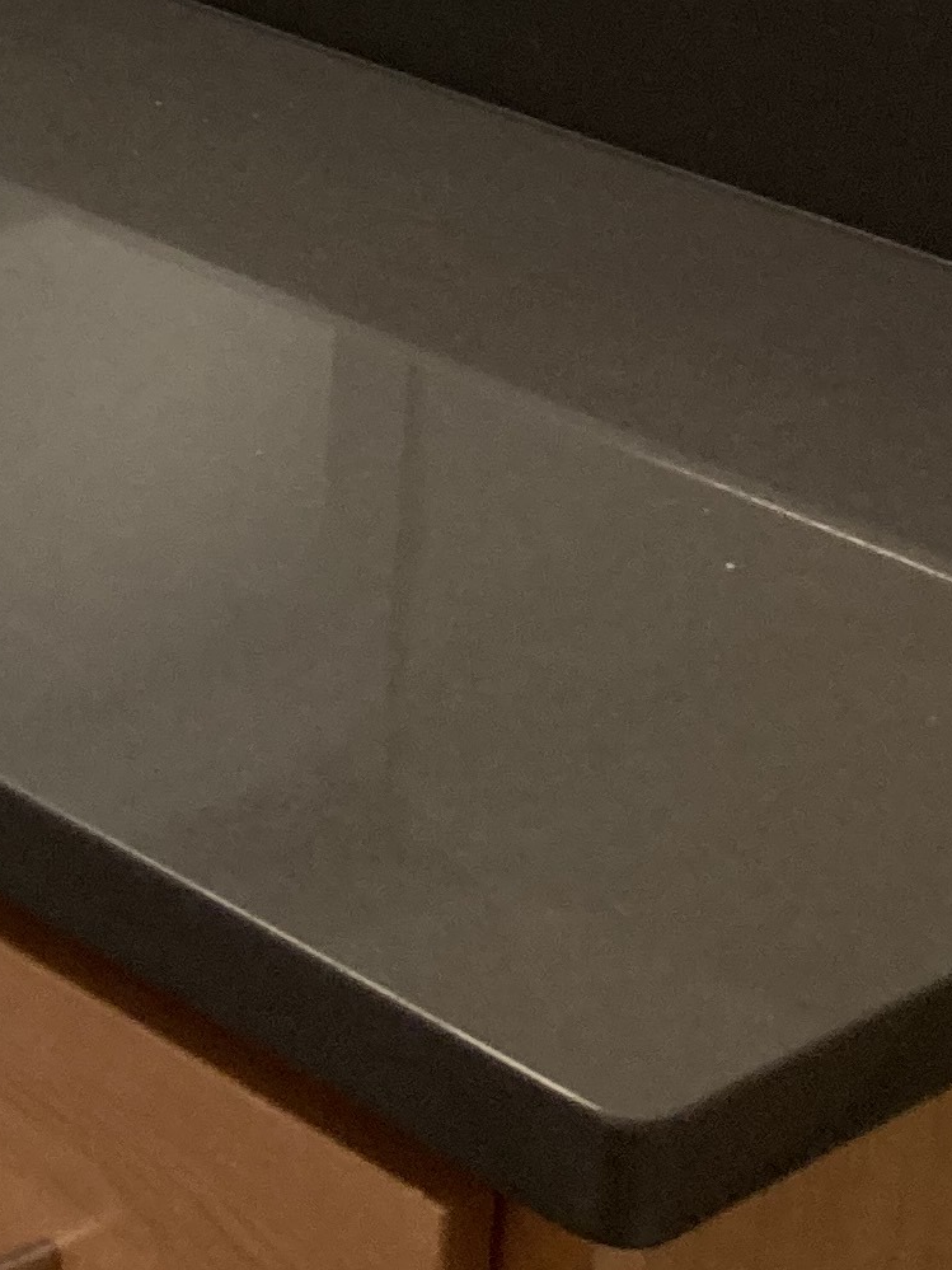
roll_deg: -4.2
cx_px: -475
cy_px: -764
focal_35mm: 113
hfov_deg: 12.5
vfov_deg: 15.7
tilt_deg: -3.1
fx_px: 4144
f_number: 1.8
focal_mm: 3.99
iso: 100
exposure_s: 1/60
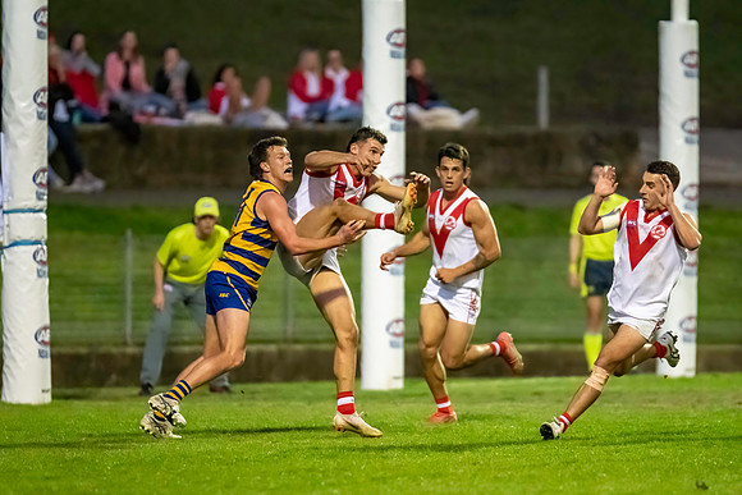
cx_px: 433
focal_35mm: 424
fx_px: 8737
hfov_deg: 4.9
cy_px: 299
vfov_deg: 3.2
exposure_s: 1/1600
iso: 10000
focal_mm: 300
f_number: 2.8
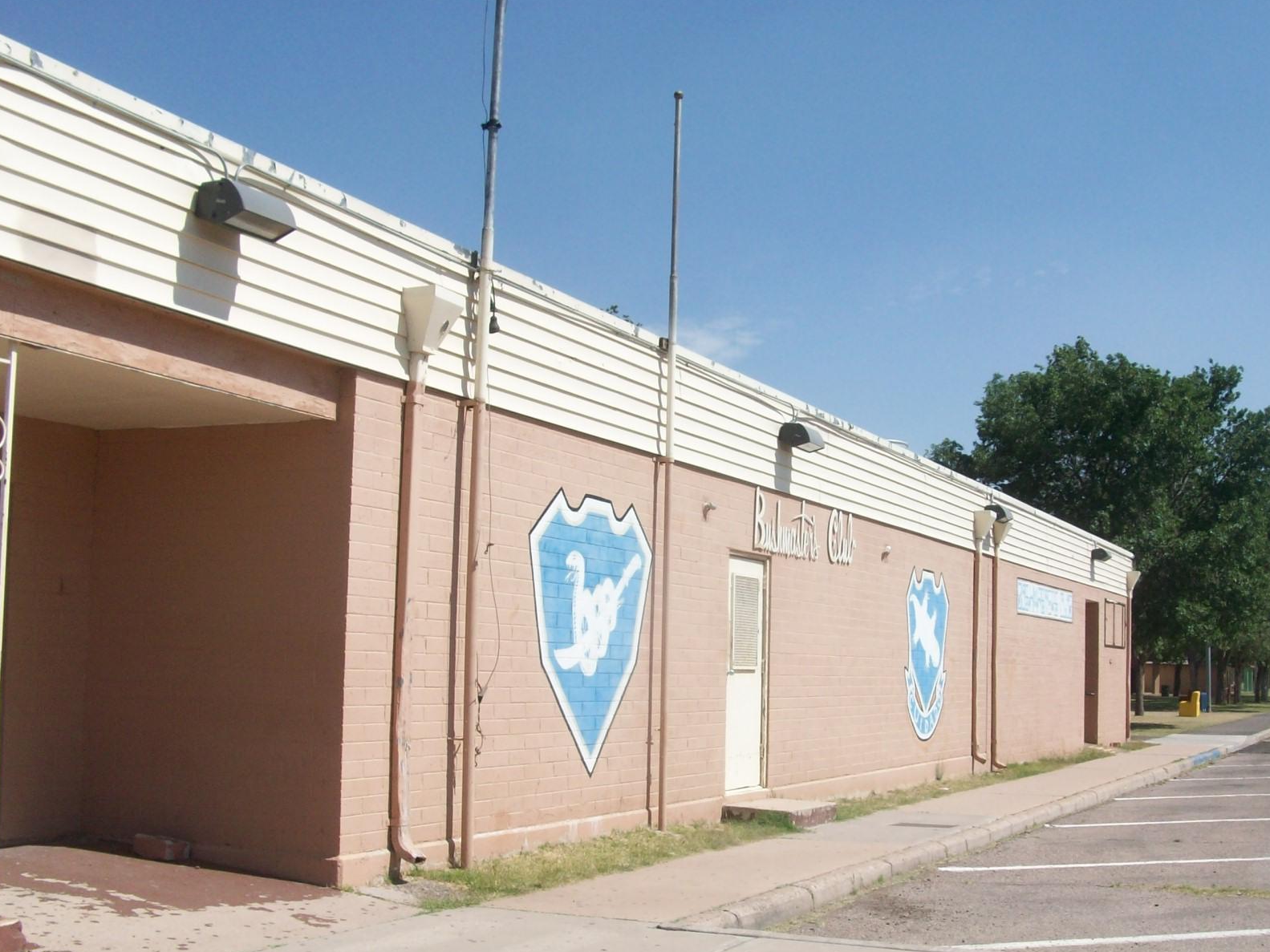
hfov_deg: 42.6
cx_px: 789
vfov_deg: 32.9
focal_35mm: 44
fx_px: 1614
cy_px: 482
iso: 64
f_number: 5.5
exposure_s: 1/454
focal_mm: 5.7
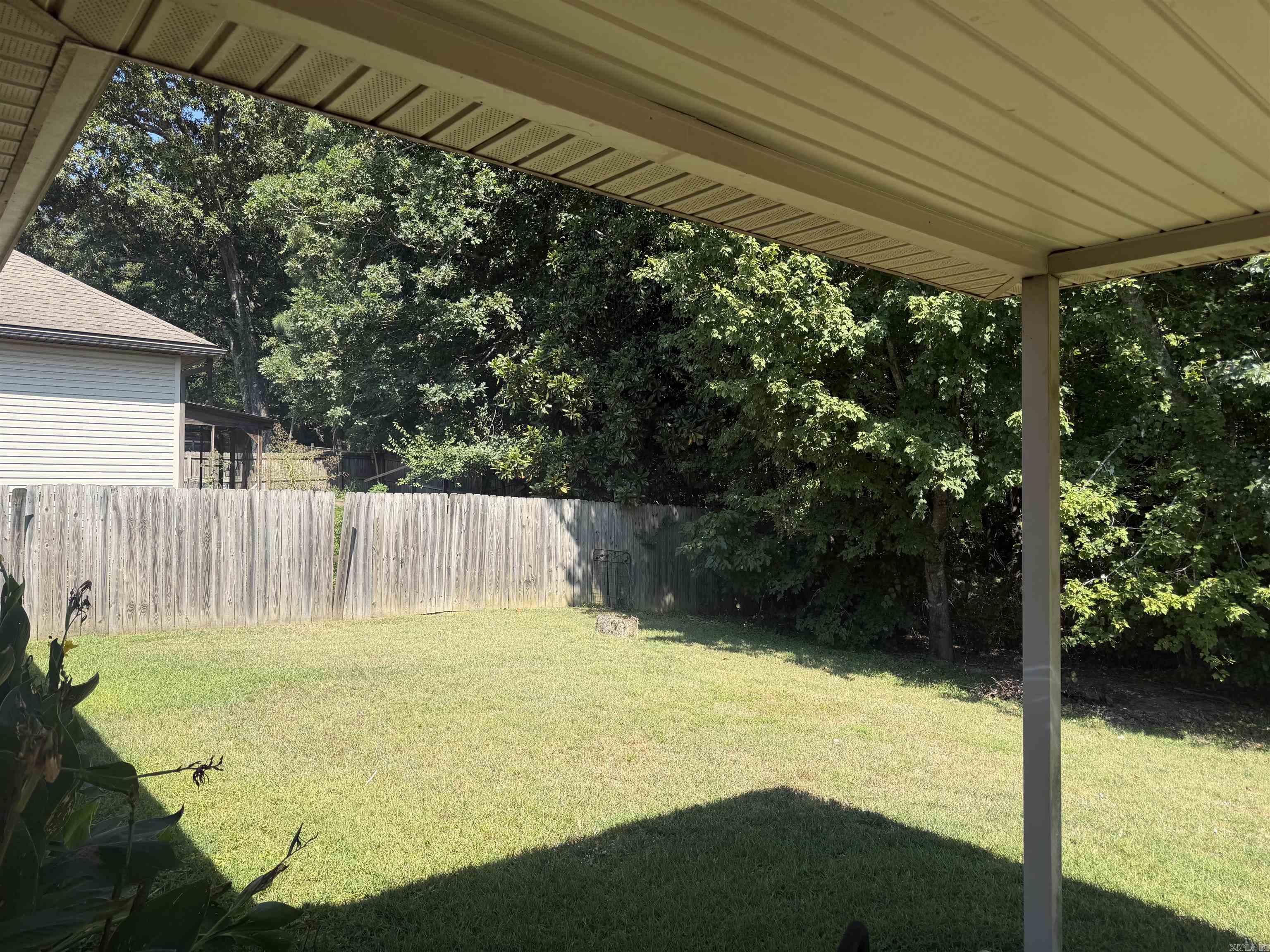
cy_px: 476
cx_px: 635
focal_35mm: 24
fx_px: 881
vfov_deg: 56.8
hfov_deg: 71.6
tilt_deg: +1.6
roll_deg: -0.3
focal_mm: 6.76
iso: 80
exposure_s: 1/1770
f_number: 1.78
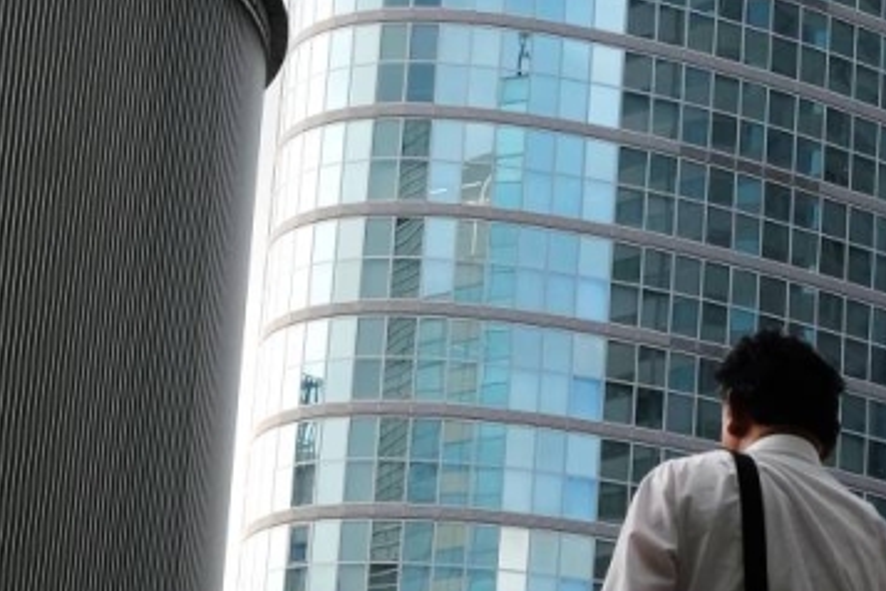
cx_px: 1281
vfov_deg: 9.3
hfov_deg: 13.3
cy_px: 369
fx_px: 3618
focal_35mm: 147
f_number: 14
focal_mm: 23
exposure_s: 1/120
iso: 800
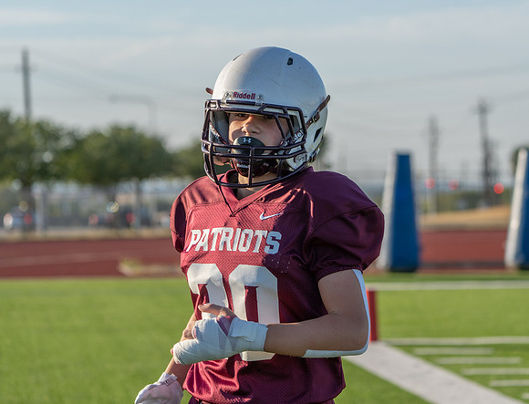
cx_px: 284
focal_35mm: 144
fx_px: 2222
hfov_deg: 13.6
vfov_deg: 10.4
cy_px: 183
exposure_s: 1/640
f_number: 5
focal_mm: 118
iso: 125
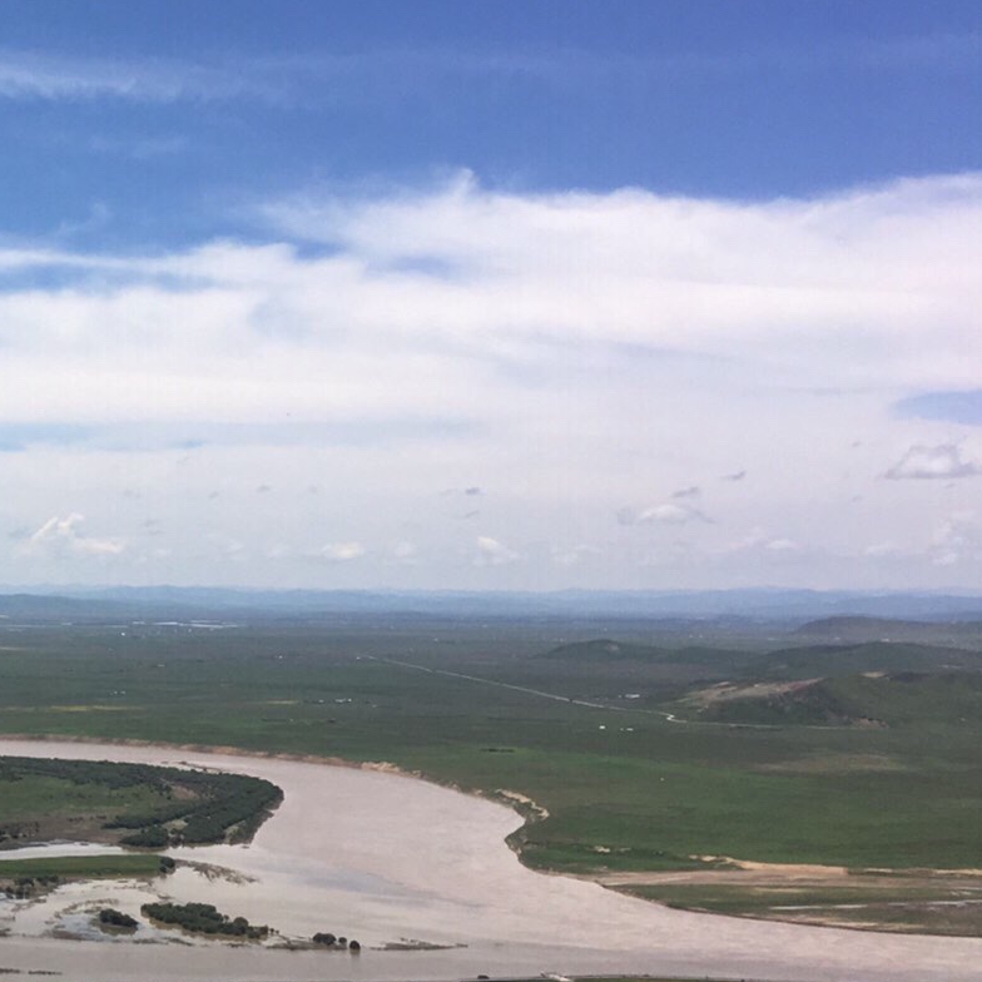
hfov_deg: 22.9
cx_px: -294
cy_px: 337
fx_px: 2150
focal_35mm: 67
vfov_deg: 25.6
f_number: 2.2
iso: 25
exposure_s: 1/2653
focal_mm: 4.15
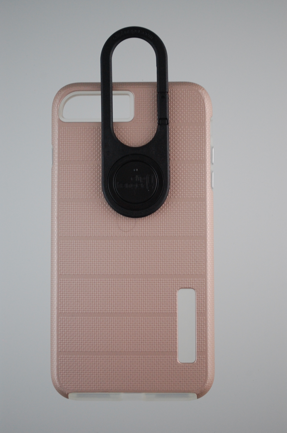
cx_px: 144
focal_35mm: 66
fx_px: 792
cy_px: 216
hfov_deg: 20.5
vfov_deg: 30.6
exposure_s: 1/30
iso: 800
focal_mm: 44
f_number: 5.3
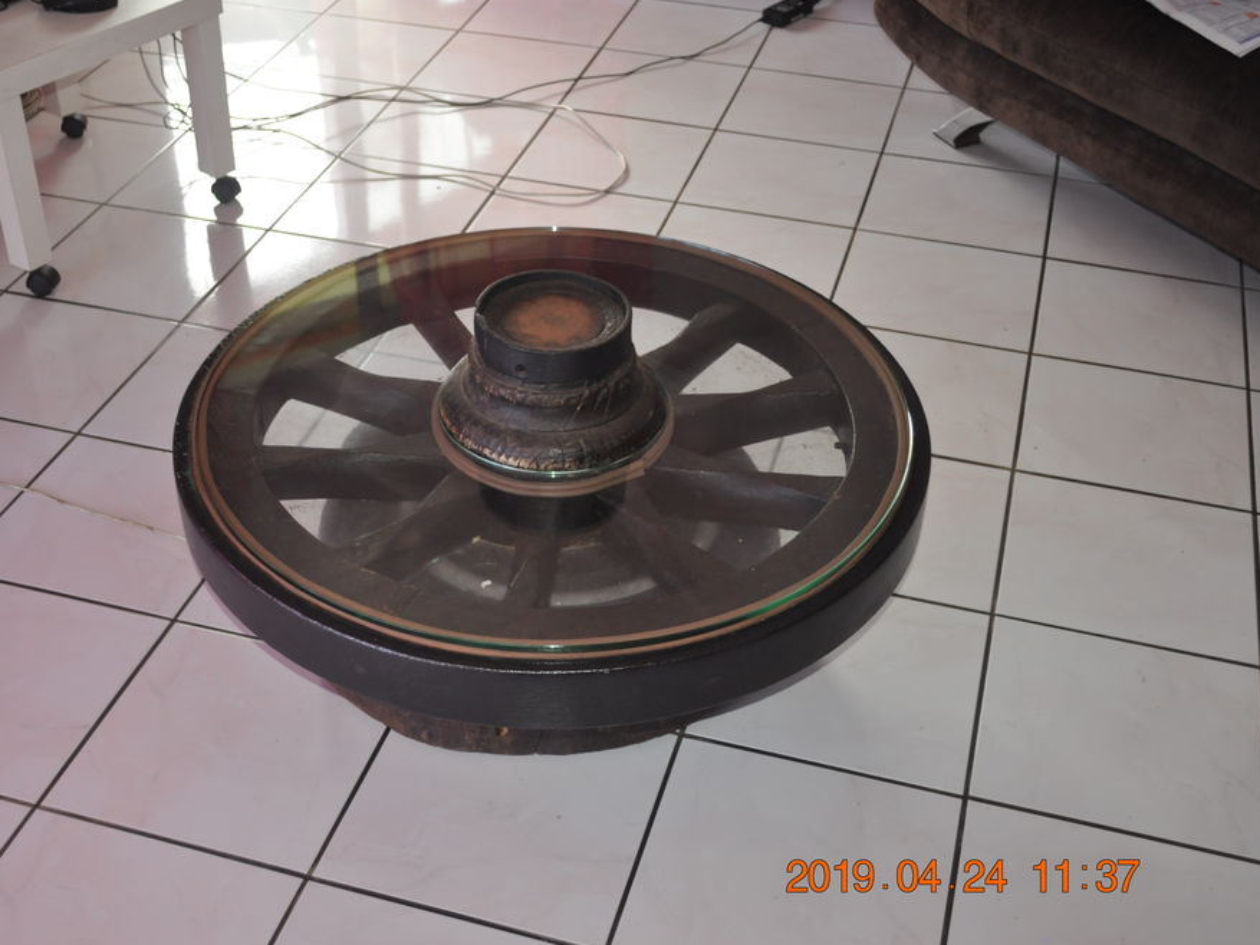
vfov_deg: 31.5
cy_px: 472
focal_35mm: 46
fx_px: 1675
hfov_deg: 41.2
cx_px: 557
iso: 800
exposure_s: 1/80
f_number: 4.5
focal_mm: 28
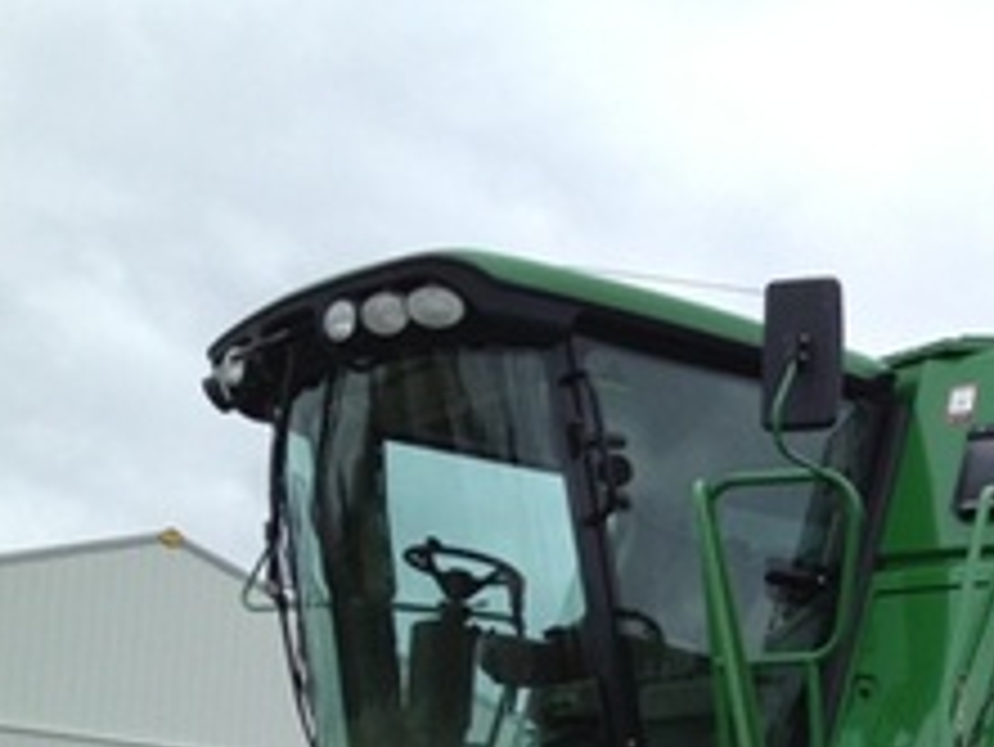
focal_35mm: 86
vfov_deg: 16.5
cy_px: 873
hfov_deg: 21.4
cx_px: 1124
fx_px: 2471
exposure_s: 1/1314
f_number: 2.4
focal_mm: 4.28
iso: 50
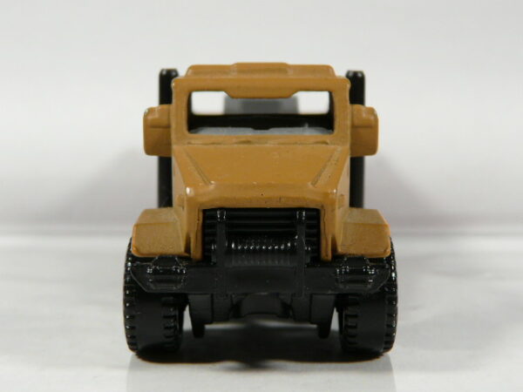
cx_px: 262
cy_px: 196
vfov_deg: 21.3
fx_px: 1042
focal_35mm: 69
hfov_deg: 28.2
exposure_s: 1/50
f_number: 3.2
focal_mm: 7
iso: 100
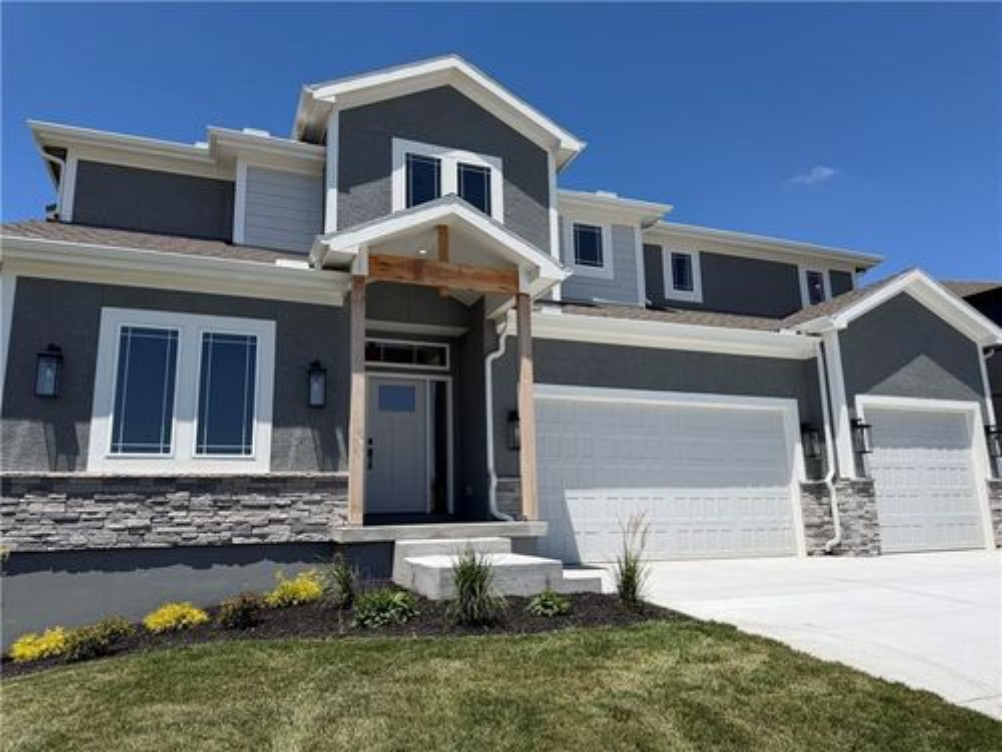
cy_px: 376
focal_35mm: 24
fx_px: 695
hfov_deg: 71.6
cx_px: 501
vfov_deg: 56.8
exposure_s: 1/6173
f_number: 1.78
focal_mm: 6.76
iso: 80
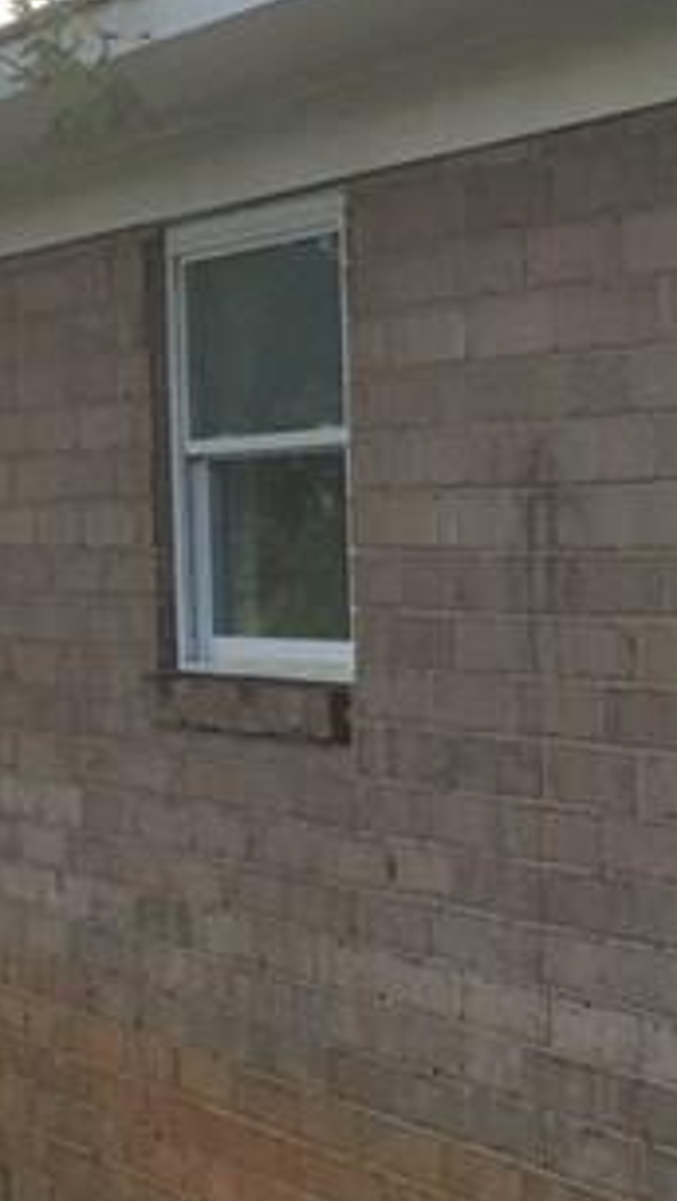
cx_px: 118
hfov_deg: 11.4
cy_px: 795
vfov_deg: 20.1
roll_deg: +1.9
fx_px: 3376
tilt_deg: -2.4
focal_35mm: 106
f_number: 2.2
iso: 32
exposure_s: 1/30
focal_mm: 4.15
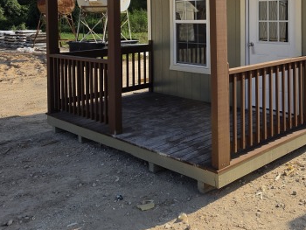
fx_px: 372
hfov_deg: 42.2
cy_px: 22
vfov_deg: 32.6
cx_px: 257
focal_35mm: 42
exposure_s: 1/7939
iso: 32
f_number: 1.4
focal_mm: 6.5
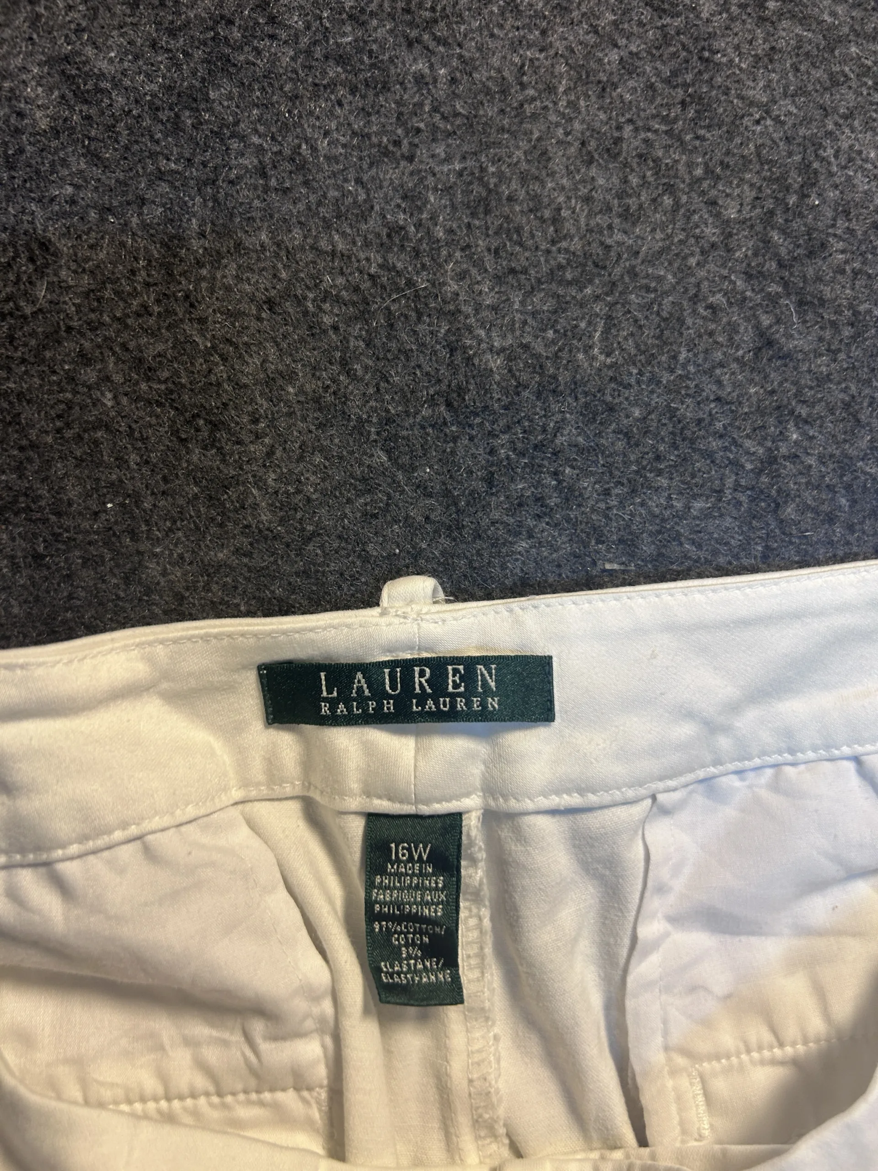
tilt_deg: -48.2
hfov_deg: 53.1
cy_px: 586
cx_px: 439
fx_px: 879
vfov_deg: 67.3
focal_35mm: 26
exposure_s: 1/50
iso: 80
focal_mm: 5.7
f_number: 1.5
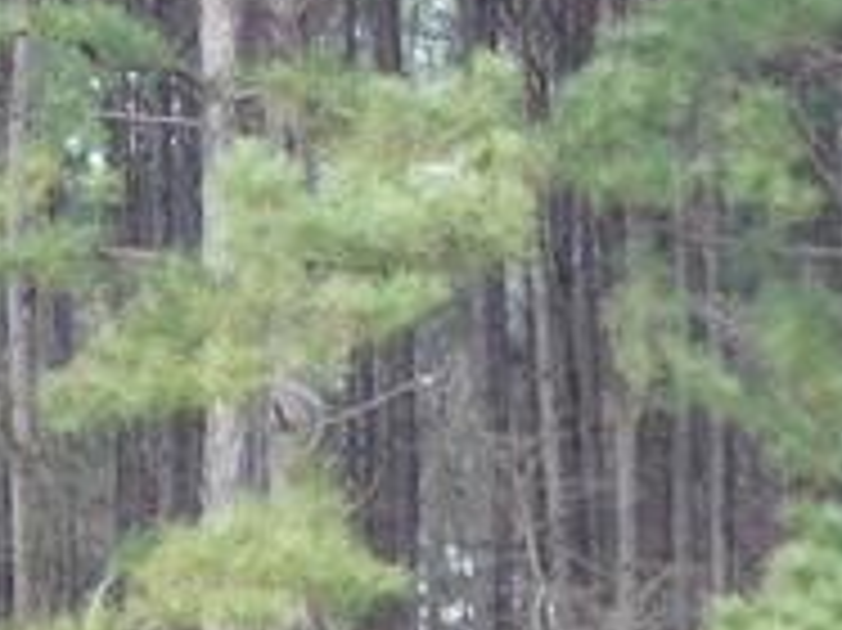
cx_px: -198
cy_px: -72
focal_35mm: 246
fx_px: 5980
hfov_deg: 8.0
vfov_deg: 6.0
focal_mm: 8
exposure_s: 1/60
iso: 125
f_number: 3.7
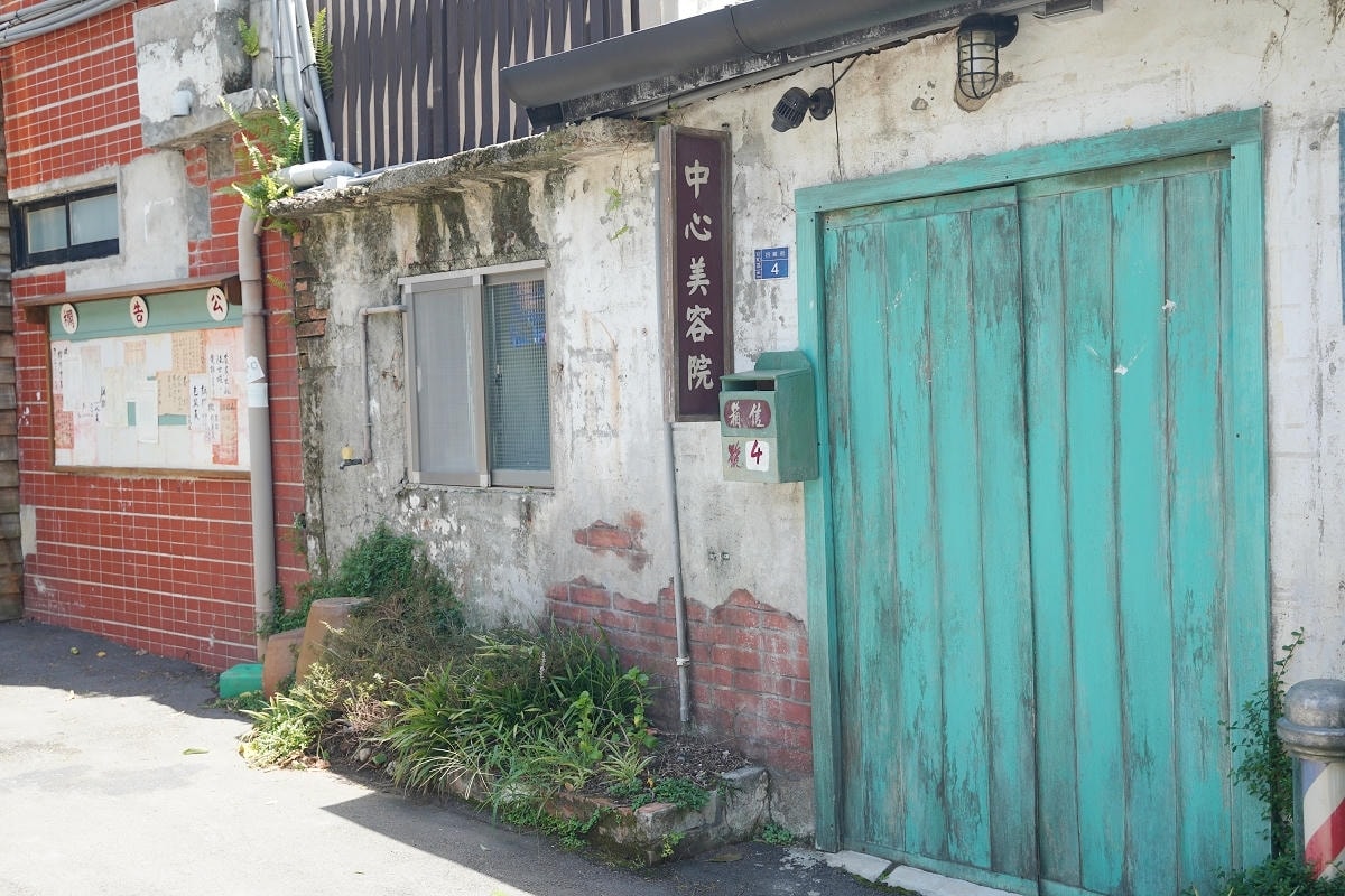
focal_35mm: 41
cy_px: 448
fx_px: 1532
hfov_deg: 47.4
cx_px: 672
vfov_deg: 32.6
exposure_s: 1/160
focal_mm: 41
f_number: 4
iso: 200
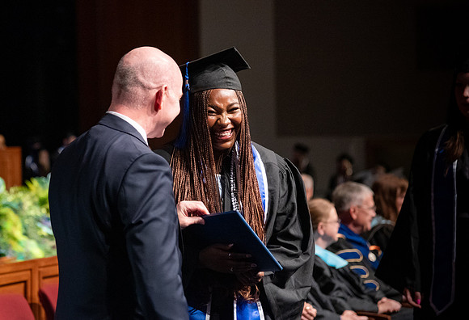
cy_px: 126
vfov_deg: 9.4
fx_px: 1938
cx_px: 166
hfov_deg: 13.8
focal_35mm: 148
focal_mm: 112
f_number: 4
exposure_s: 1/200
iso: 4000
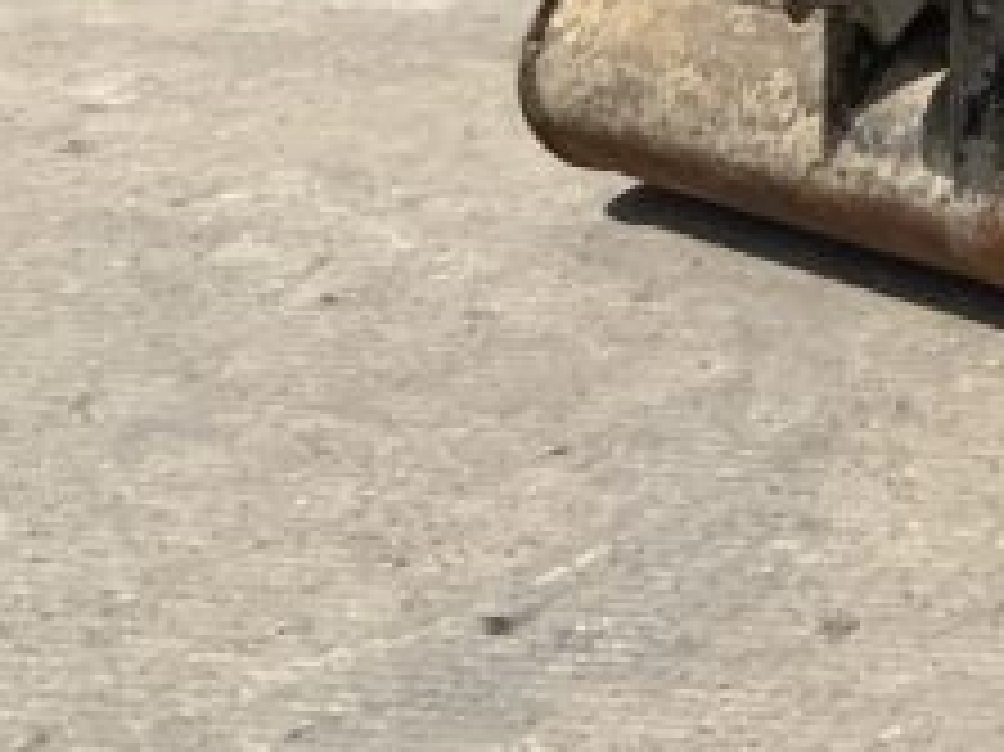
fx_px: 3855
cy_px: -833
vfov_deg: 10.2
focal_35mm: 133
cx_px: 1868
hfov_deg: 13.2
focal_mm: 3
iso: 20
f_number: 1.8
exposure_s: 1/2538
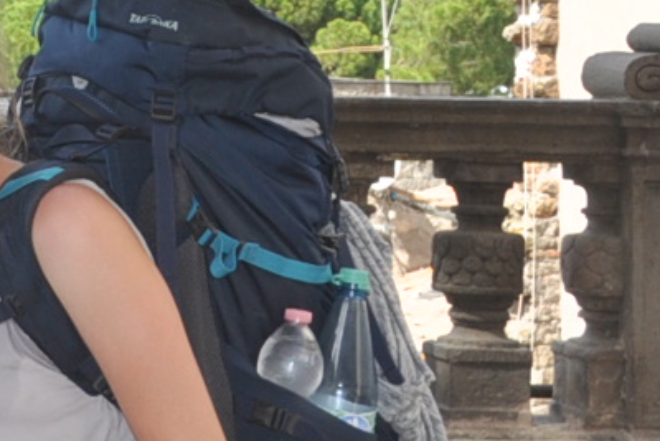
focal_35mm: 169
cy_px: -112
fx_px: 3093
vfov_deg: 8.1
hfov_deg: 11.1
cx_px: -630
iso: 200
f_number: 9
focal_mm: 21
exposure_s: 1/200
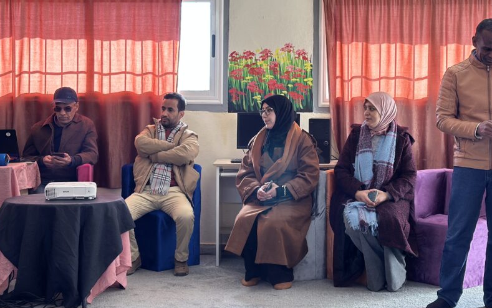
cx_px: 234
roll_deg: -0.7
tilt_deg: +0.0
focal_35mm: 66
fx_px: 885
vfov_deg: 19.6
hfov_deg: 31.1
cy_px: 100
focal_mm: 6.86
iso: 64
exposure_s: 1/100
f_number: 1.78
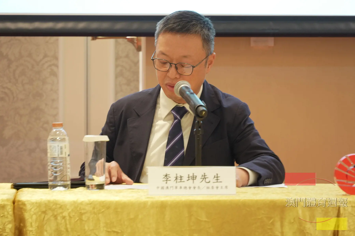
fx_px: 2174
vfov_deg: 6.2
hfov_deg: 9.3
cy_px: 118
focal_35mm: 220
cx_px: 178
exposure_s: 1/6
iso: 800
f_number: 5.6
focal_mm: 147
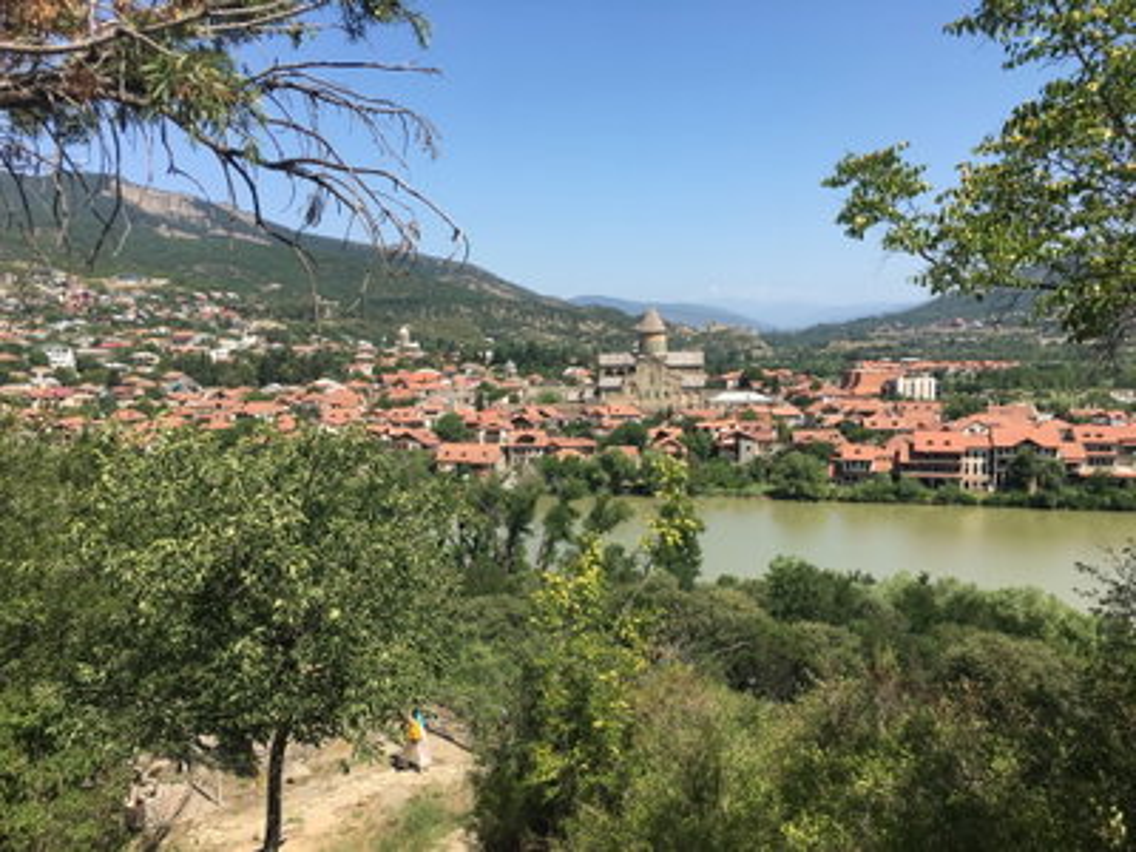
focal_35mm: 29
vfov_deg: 48.2
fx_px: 952
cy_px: 426
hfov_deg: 61.7
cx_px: 568
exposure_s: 1/1304
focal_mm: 4.15
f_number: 2.2
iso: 25
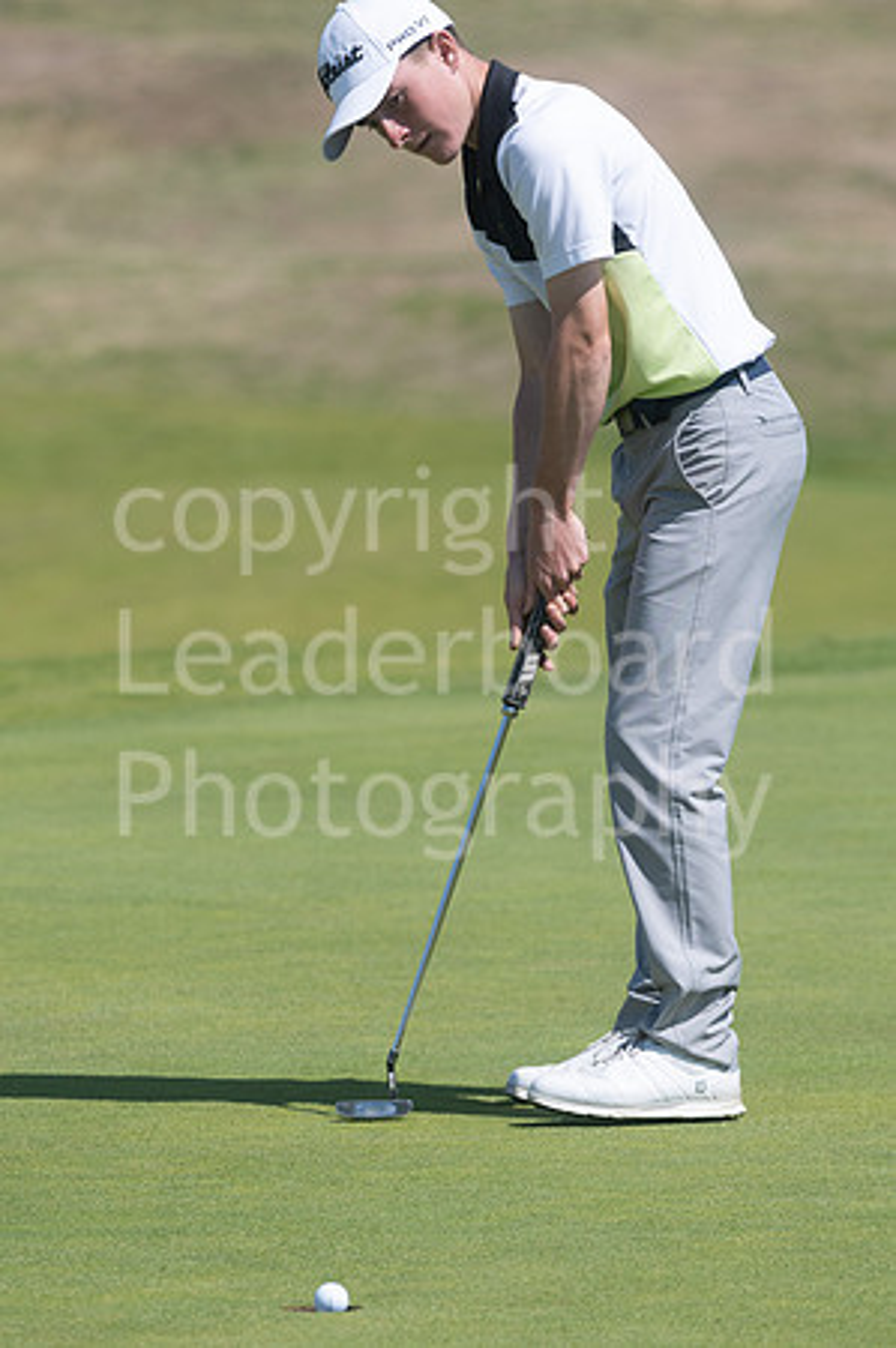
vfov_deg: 4.6
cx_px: 448
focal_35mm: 450
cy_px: 674
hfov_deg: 3.0
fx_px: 16838
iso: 160
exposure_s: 1/1000
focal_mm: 300
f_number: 5.6
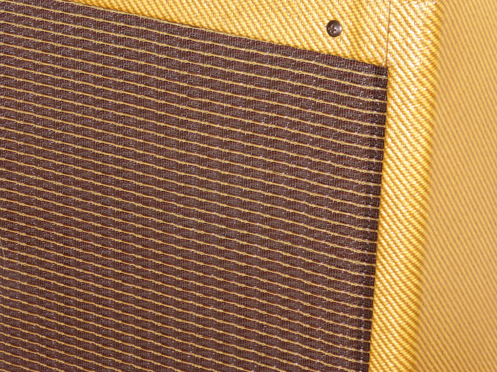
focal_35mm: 111
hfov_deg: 17.7
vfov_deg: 13.3
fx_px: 1593
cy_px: 185
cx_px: 251
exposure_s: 1/80
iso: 250
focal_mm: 19.4
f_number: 5.3
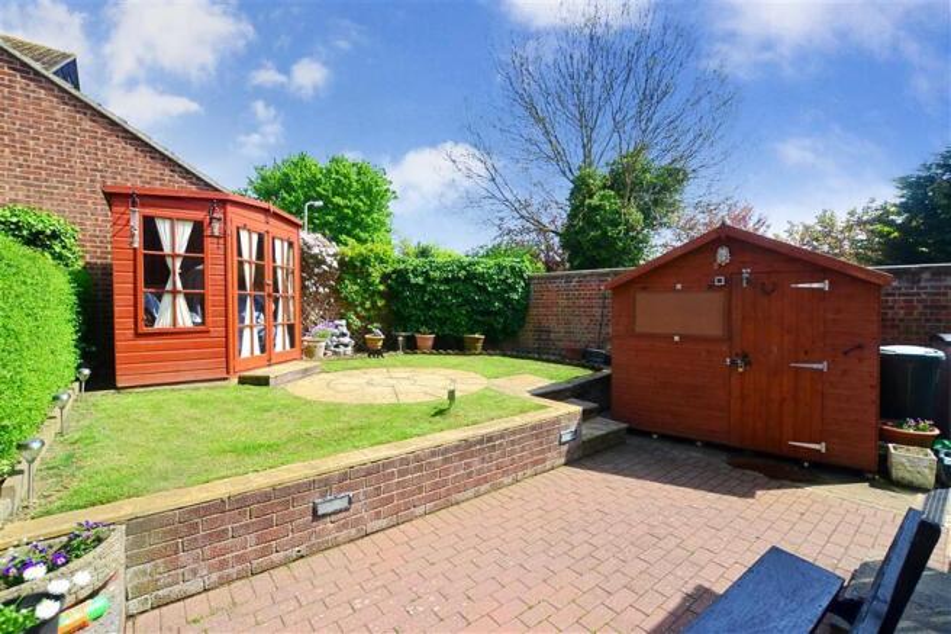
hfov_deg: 100.4
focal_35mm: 15
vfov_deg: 77.3
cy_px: 317
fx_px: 396
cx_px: 476
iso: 200
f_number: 8
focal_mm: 10
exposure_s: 1/250
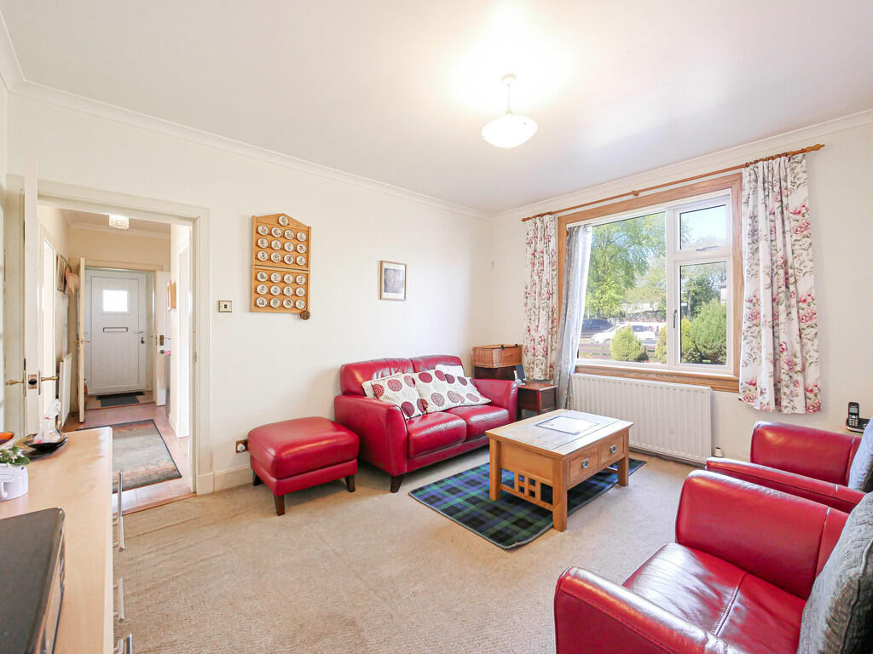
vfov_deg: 85.7
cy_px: 327
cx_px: 436
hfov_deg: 102.1
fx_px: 353
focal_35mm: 14
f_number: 4
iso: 1600
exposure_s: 1/60
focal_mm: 7
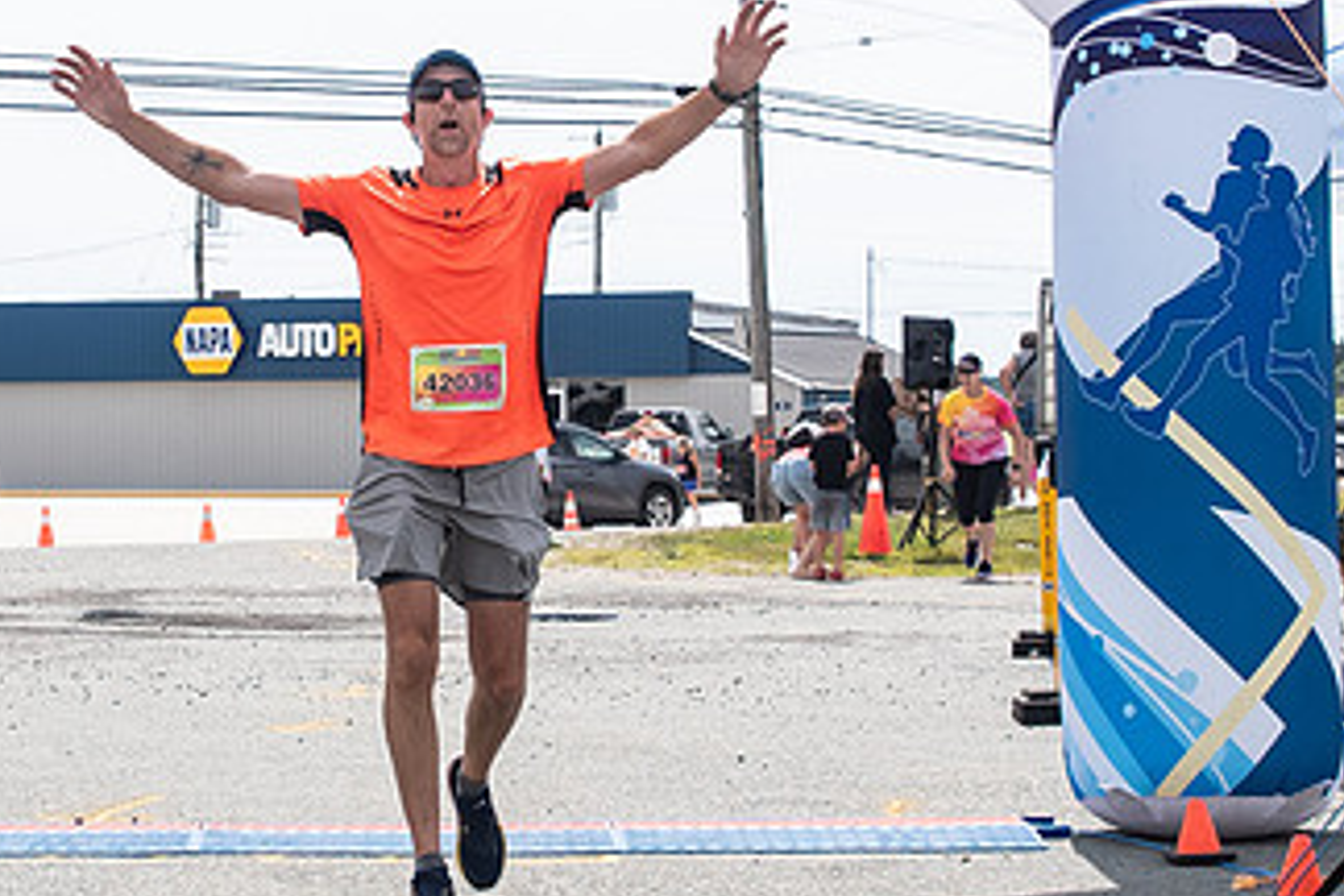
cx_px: 396
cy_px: 254
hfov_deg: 18.3
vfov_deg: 12.3
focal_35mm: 111
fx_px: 4144
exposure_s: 1/4000
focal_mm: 31
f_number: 4
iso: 800
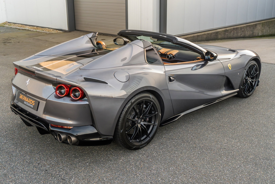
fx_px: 309
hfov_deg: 47.9
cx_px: 138
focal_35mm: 40
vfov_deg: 33.0
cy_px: 92
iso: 1250
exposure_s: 1/160
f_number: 4.5
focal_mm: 27
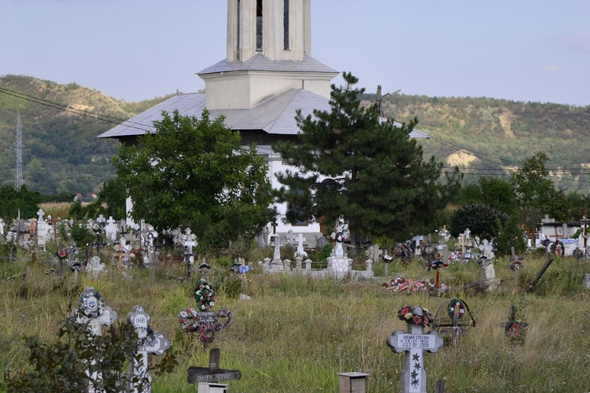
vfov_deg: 8.4
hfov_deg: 12.6
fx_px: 2683
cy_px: 157
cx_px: 298
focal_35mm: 164
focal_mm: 75
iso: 100
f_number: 5.3
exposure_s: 1/250
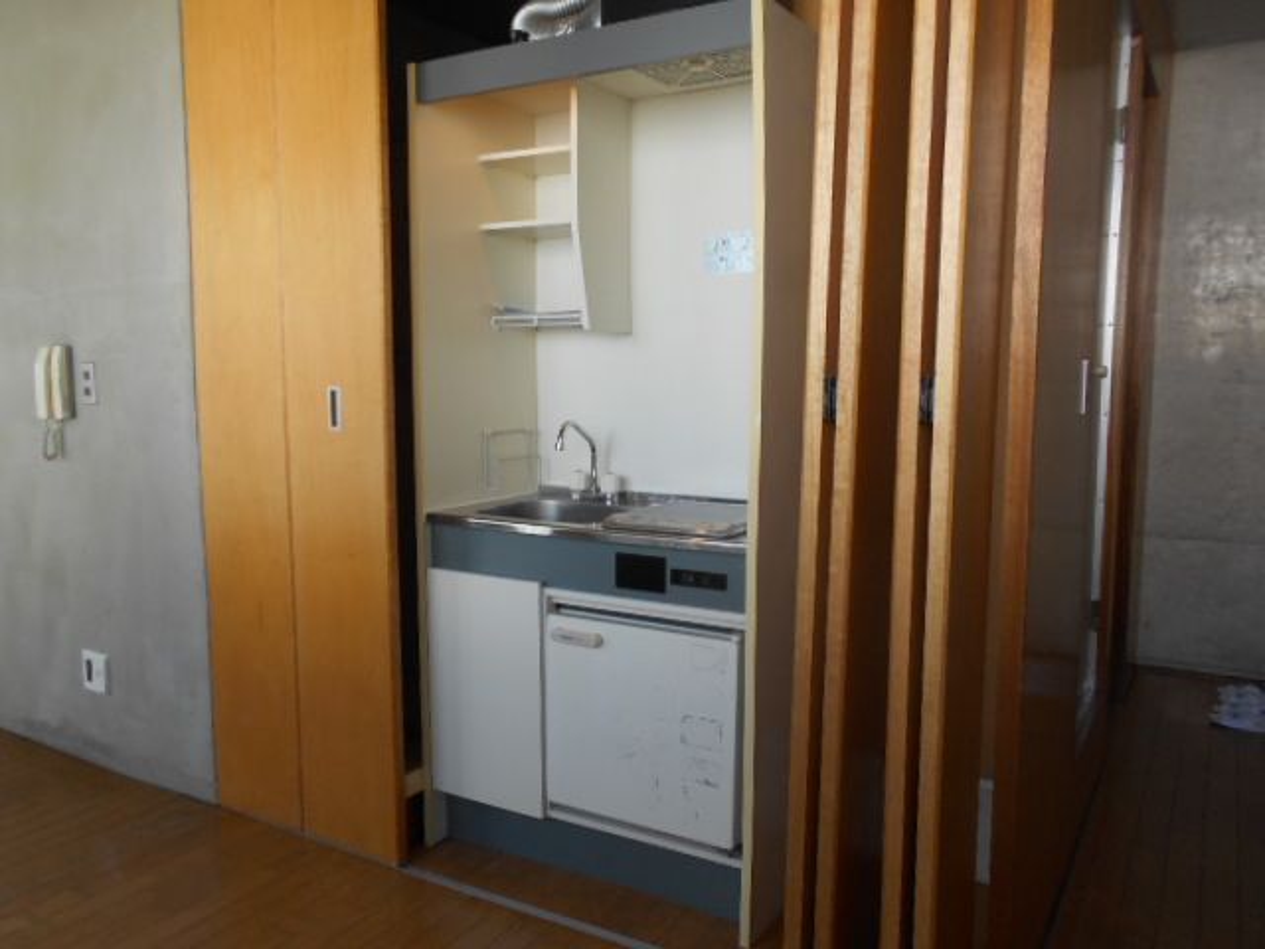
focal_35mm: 26
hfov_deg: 67.3
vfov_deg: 53.1
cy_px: 474
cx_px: 632
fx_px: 950
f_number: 3.2
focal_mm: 4.6
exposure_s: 1/80
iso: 80
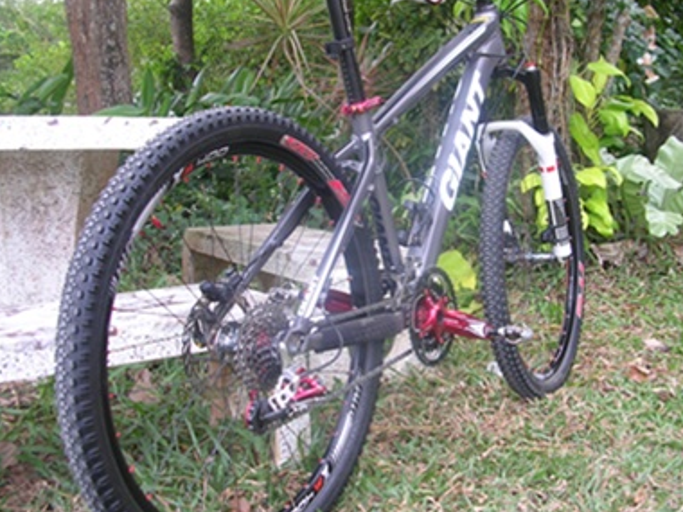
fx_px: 967
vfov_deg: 29.7
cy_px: 239
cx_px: 395
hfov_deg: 38.8
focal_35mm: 49
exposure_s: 1/8
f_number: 2.8
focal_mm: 5.8
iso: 50
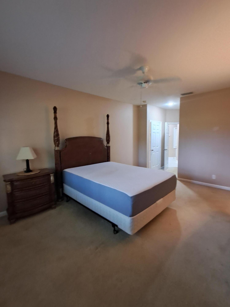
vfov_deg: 94.5
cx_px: 115
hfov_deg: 78.1
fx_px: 142
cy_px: 154
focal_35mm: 16
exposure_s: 1/24
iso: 320
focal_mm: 1.64
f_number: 2.2
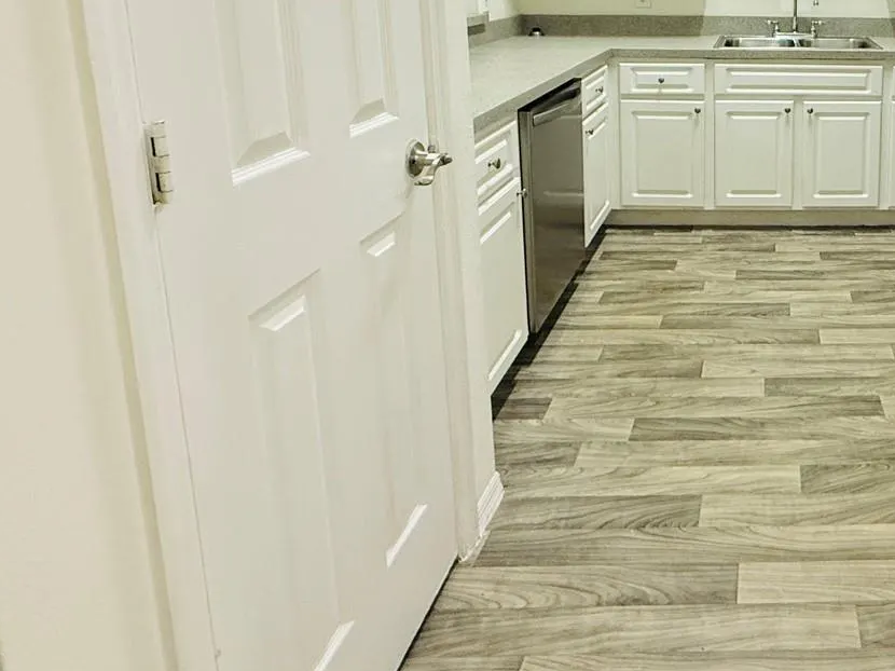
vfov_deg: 46.7
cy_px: 78
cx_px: 794
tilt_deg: -9.1
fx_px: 698
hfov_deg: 56.9
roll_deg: -0.5
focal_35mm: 27
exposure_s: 1/60
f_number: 2.2
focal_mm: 2.22
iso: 400
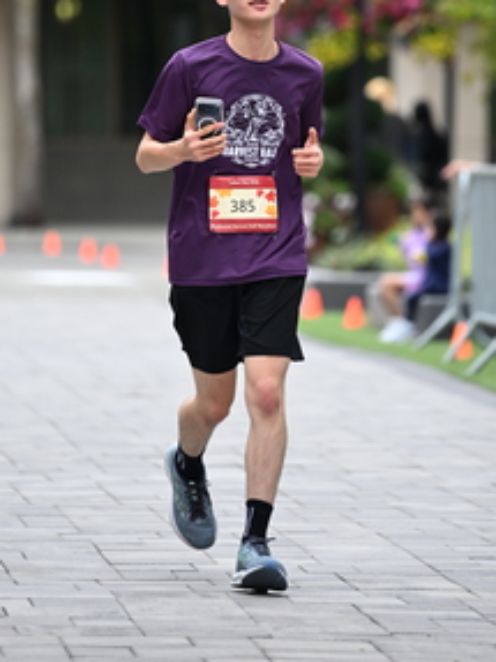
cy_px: 95
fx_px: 6348
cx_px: 257
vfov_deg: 6.0
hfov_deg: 4.5
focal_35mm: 332
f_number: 2.8
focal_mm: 180
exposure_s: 1/2000
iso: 640
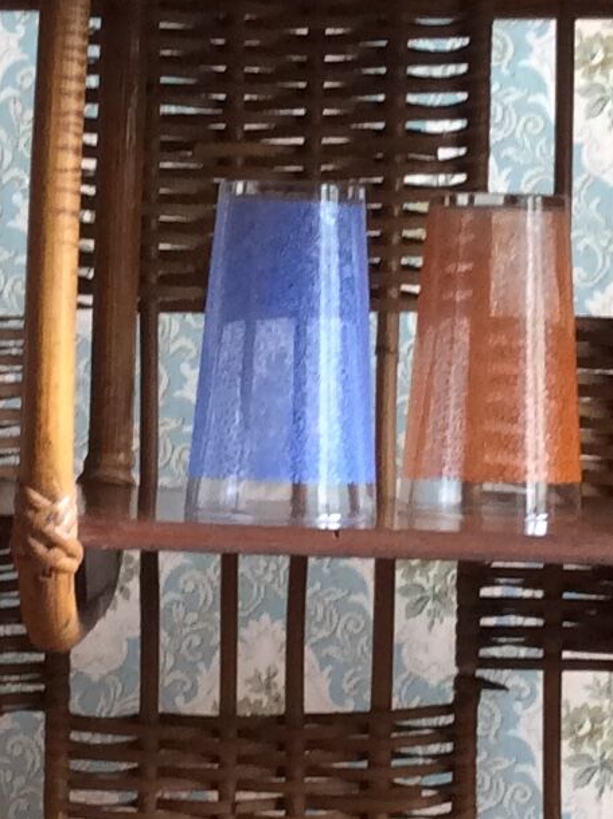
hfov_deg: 10.9
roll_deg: -1.2
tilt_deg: -2.0
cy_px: 503
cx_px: 332
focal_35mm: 136
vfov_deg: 14.5
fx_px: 3218
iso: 80
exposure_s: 1/25
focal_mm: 3.3
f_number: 2.4
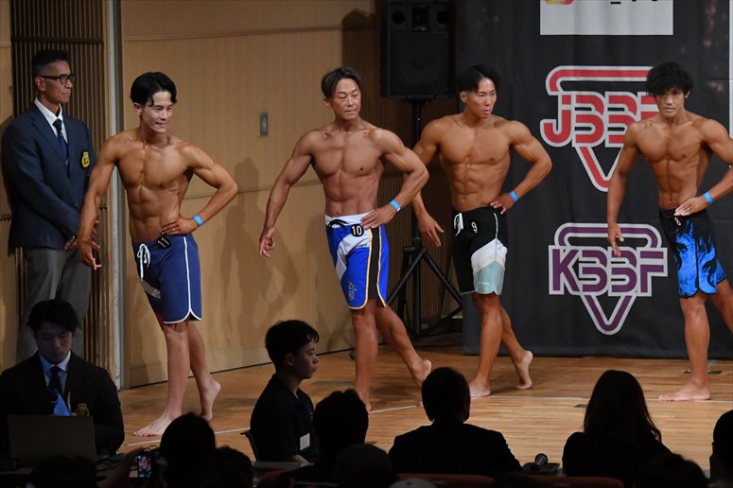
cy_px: 244
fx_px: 4579
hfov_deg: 9.2
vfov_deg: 6.1
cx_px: 366
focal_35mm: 225
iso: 6400
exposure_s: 1/400
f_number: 5.6
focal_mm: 150
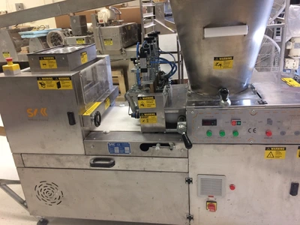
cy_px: 112
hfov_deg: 61.7
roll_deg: +4.0
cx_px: 150
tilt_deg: -21.4
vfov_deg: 48.2
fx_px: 251
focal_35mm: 29
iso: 80
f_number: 2.2
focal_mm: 4.15
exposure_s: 1/30
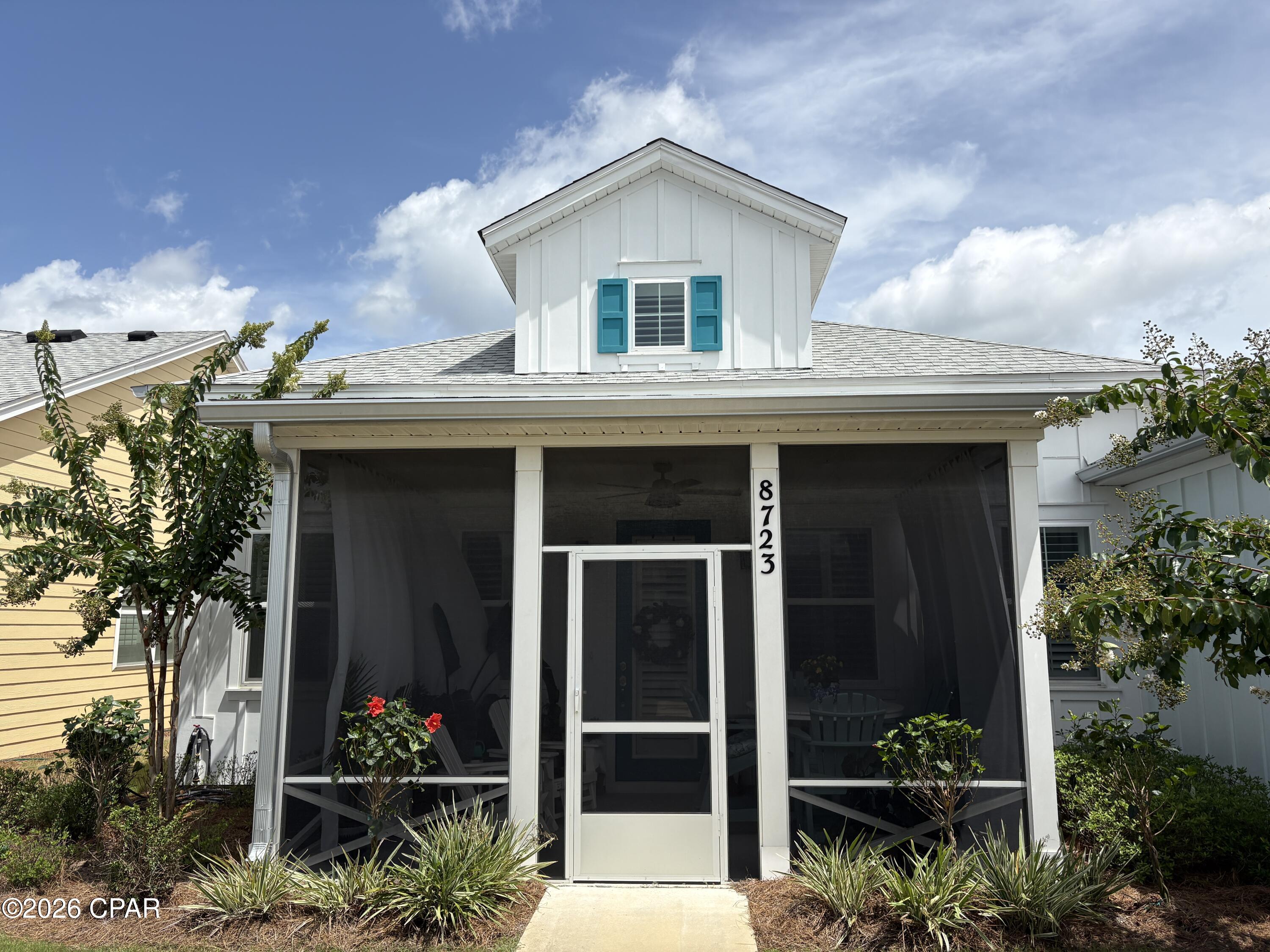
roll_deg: +0.5
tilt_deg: +9.1
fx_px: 954
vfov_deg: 53.1
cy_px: 476
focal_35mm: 26
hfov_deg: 67.3
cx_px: 635
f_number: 1.6
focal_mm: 5.96
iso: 50
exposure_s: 1/4608
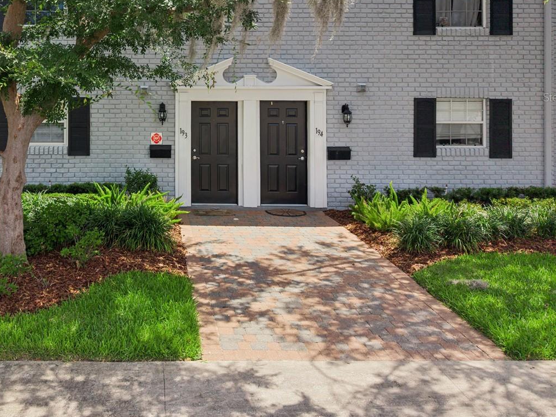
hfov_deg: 47.6
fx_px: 610
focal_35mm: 38
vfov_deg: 36.7
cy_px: 97
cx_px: 155
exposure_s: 1/3200
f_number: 1.8
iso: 290
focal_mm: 8.7
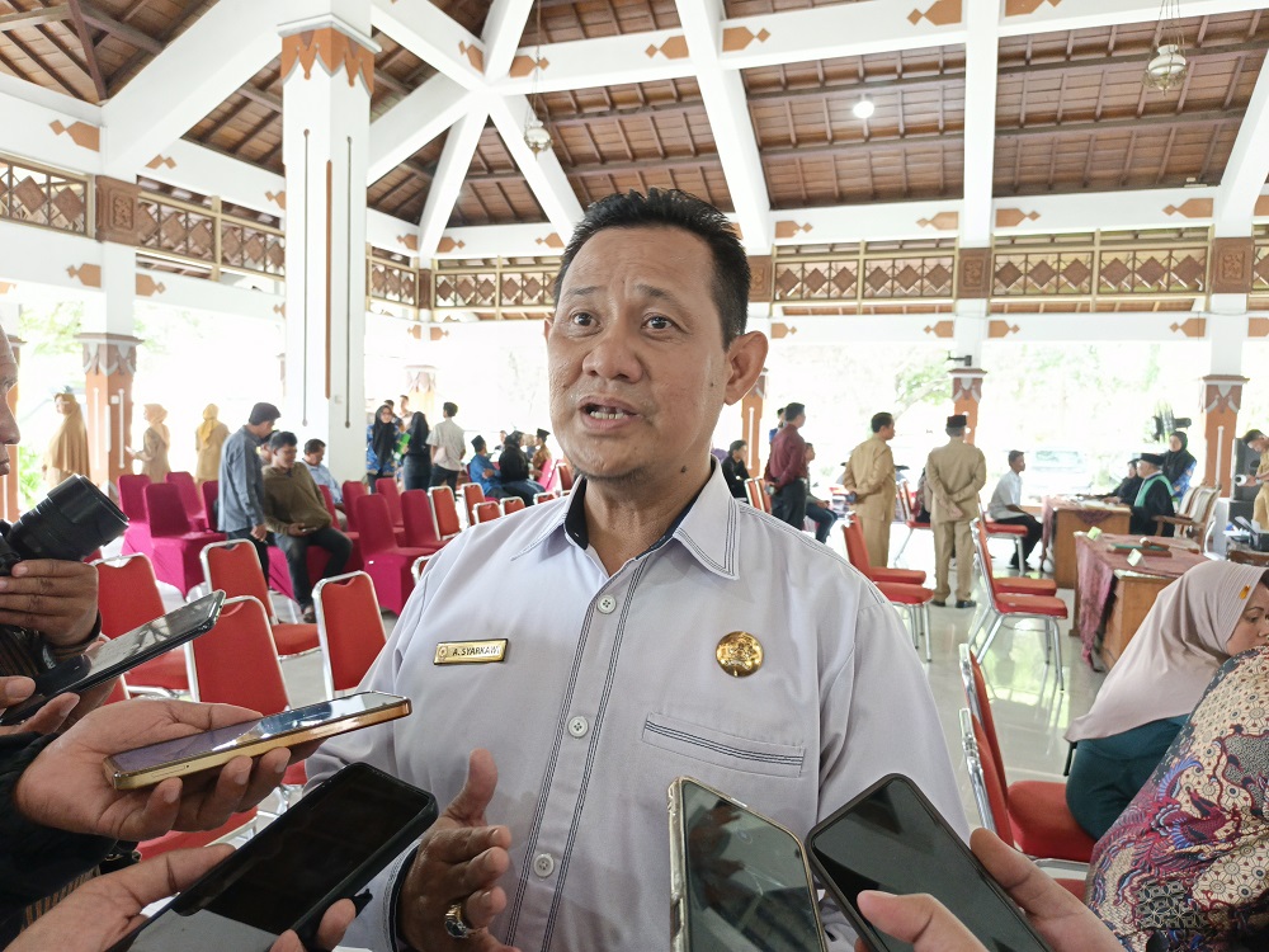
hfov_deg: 73.9
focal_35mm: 23
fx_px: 843
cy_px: 476
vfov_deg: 58.9
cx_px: 634
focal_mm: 5.56
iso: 734
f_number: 1.8
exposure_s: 1/50
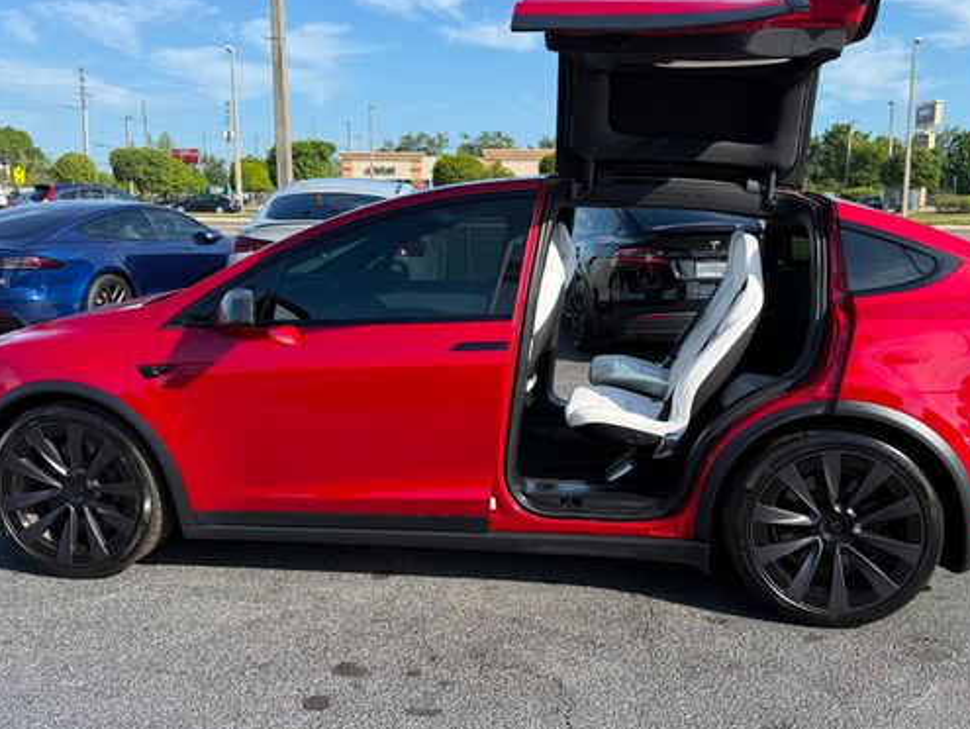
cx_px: 527
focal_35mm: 31
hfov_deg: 58.2
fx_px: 869
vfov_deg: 45.5
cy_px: 351
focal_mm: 6.76
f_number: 1.78
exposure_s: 1/2525
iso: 80
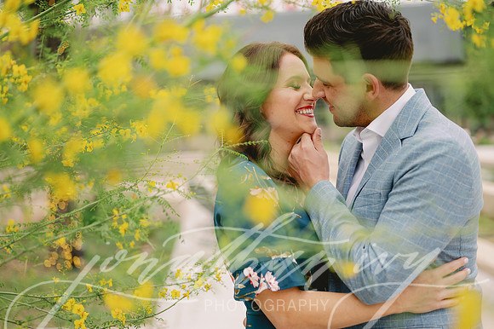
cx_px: 247
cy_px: 164
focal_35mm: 50
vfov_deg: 27.0
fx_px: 686
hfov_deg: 39.6
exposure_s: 1/640
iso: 100
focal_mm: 50
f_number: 2
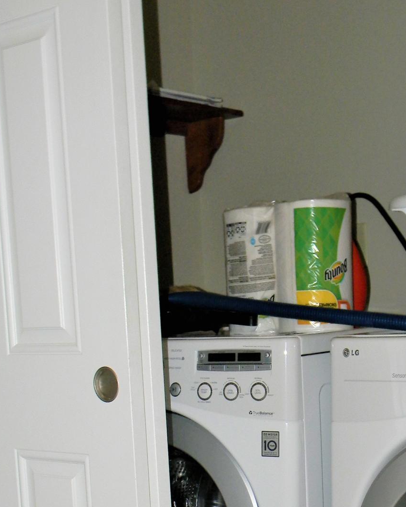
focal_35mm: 66
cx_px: 267
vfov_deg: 28.1
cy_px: 407
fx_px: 991
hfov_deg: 23.1
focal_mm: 6.4
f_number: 3.7
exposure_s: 1/30
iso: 200
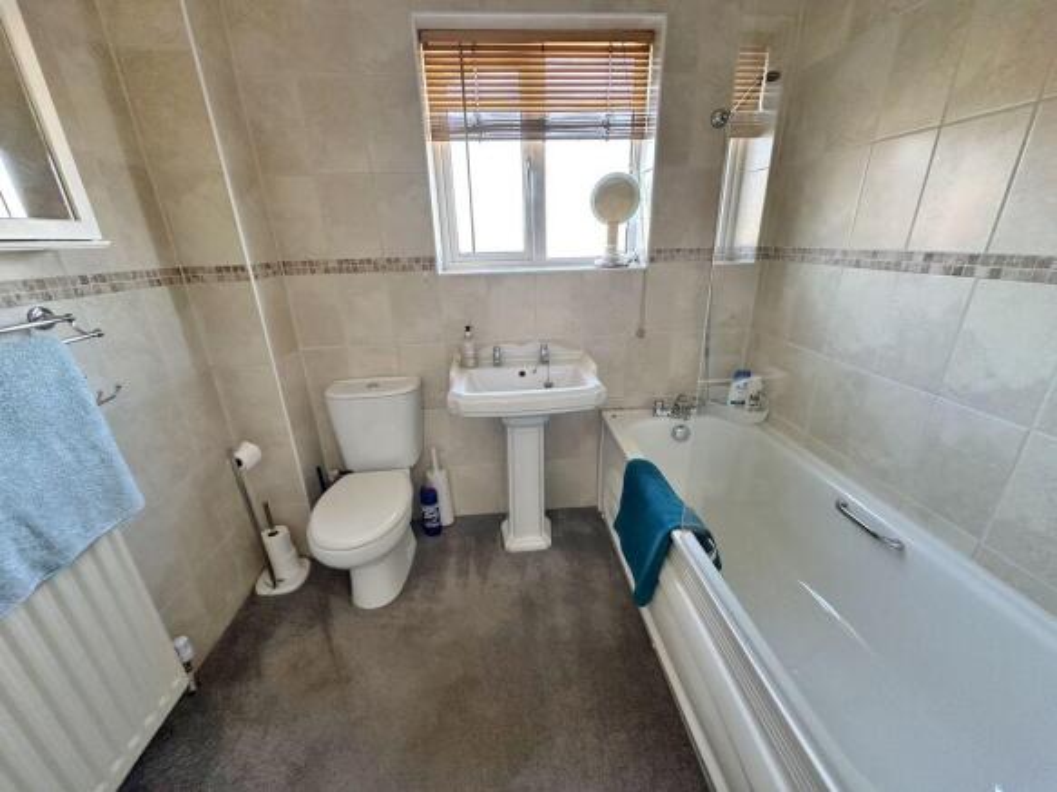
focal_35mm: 14
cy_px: 396
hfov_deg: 102.1
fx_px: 427
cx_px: 528
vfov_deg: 85.7
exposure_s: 1/95
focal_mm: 2.22
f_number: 2.2
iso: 320
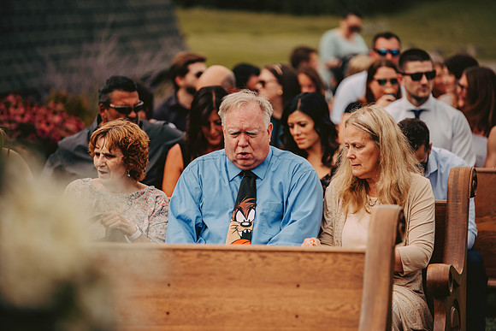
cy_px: 166
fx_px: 2480
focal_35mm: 180
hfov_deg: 11.4
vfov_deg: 7.6
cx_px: 248
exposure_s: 1/2000
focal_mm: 180
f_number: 2.8
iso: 200
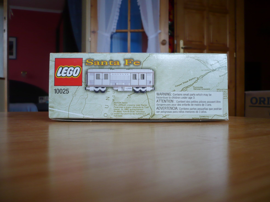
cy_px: 101
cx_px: 135
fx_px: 273
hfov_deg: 52.6
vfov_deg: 40.7
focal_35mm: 35
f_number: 2.8
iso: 100
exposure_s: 1/30
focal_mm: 5.8
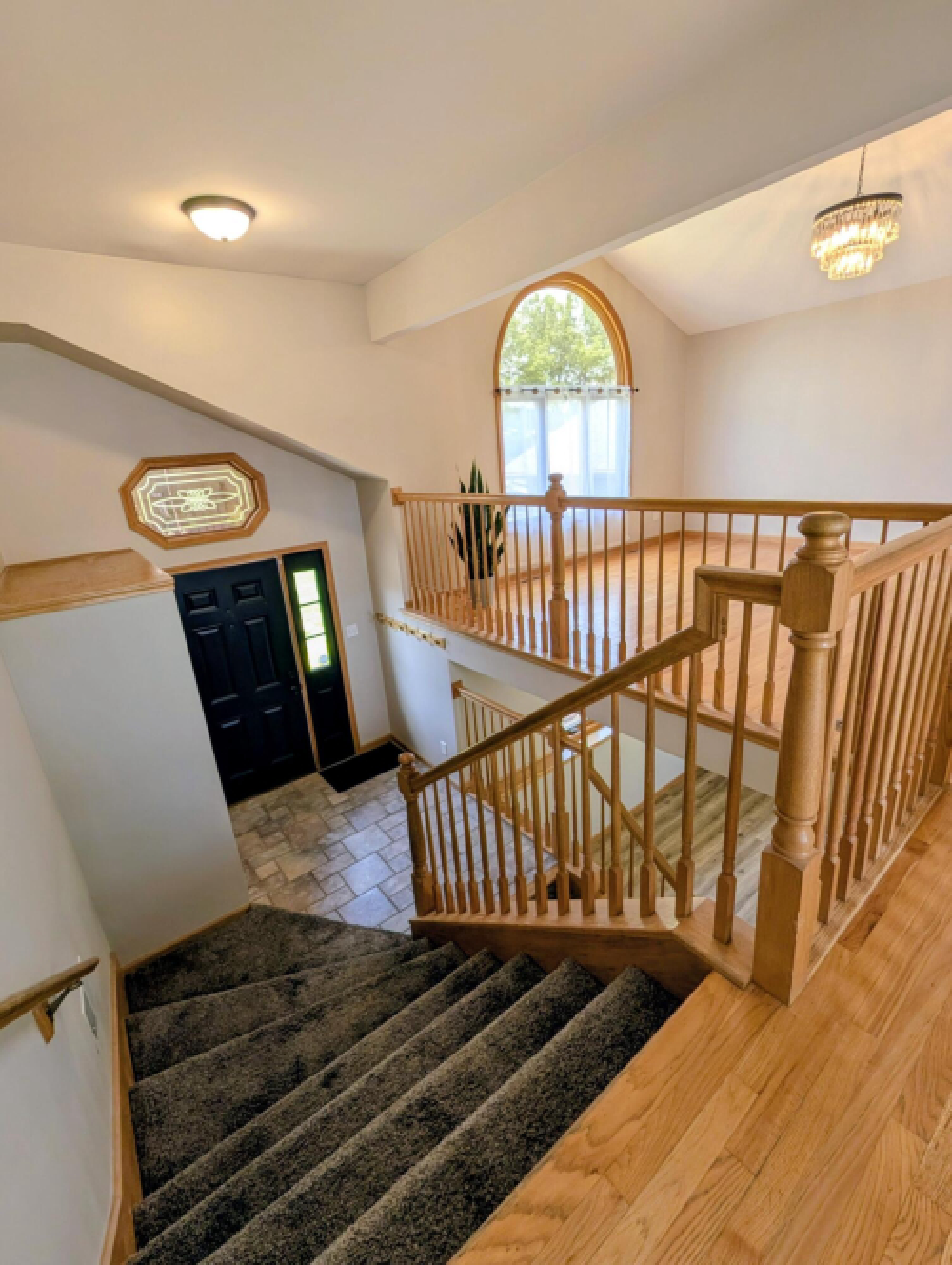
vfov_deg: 110.5
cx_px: 476
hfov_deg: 94.6
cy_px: 632
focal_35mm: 12
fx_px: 439
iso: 48
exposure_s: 1/122
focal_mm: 2.02
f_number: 1.7
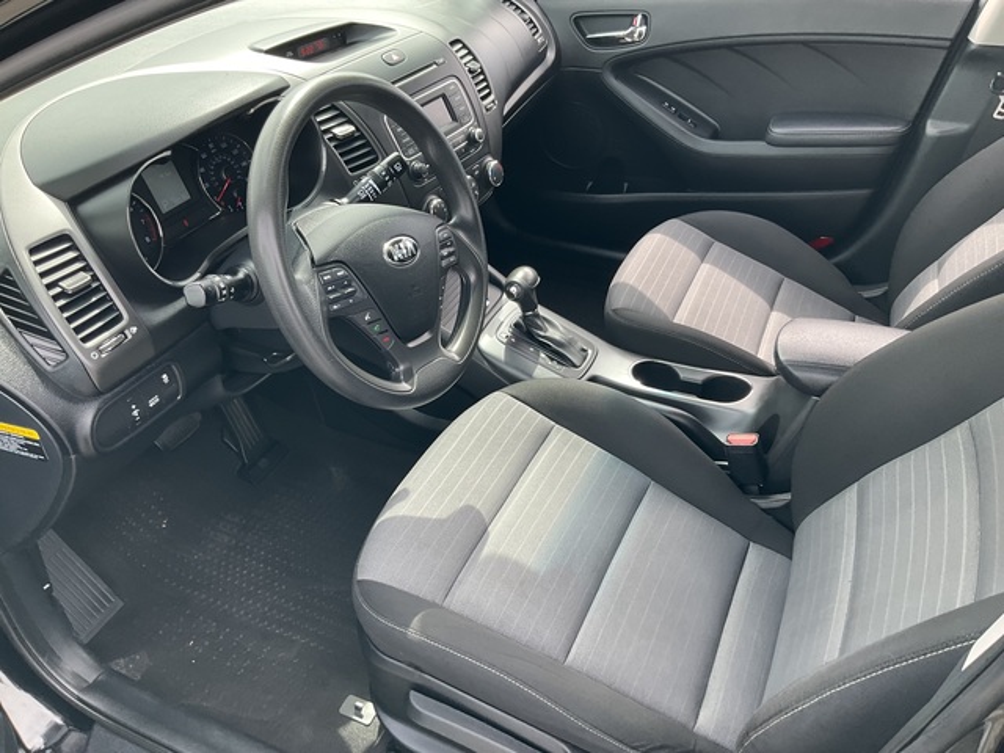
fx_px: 841
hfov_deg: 61.7
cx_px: 502
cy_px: 376
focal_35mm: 29
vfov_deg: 48.2
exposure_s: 1/122
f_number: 1.8
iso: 20
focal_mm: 3
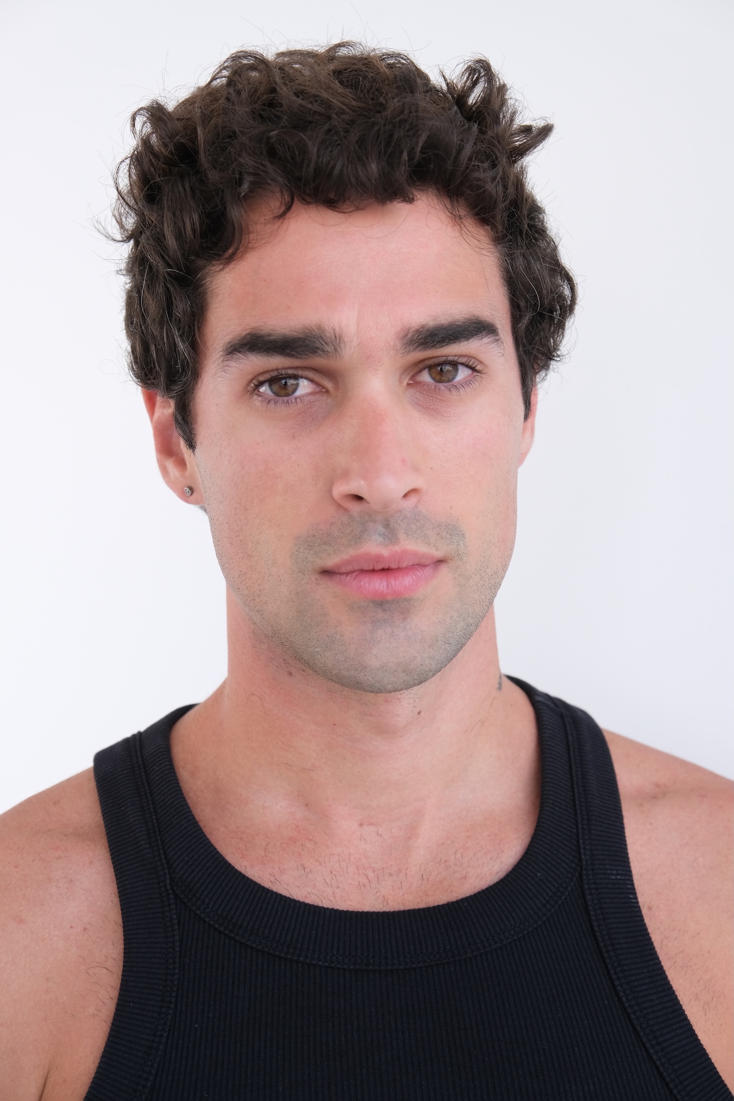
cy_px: 550
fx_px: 1804
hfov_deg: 23.0
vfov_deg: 33.9
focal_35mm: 59
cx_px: 367
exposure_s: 1/180
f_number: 4.5
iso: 640
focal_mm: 39
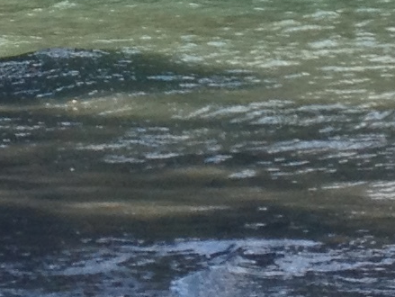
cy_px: -251
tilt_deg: -0.7
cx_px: -9
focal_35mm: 260
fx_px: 2969
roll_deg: +1.3
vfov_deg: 5.6
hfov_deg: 7.6
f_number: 2.4
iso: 50
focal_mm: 4.28
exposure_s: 1/935
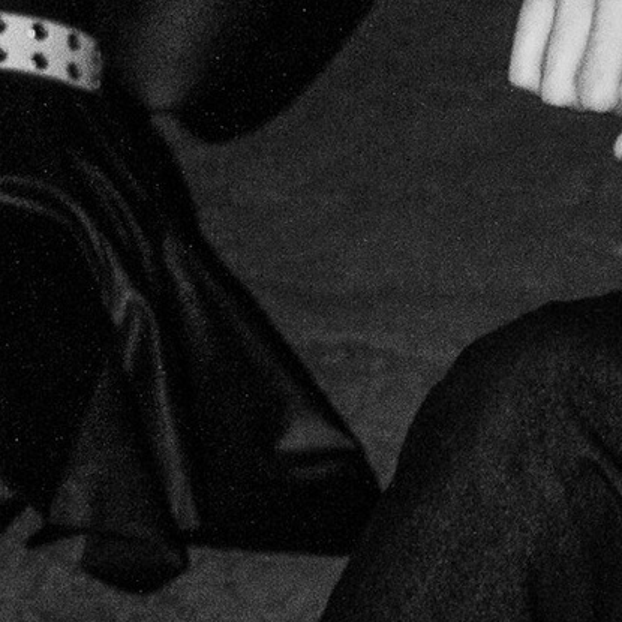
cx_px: 1533
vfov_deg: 7.9
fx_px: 4472
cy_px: -45
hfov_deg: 7.4
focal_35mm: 220
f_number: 5
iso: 500
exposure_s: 1/15
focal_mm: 28
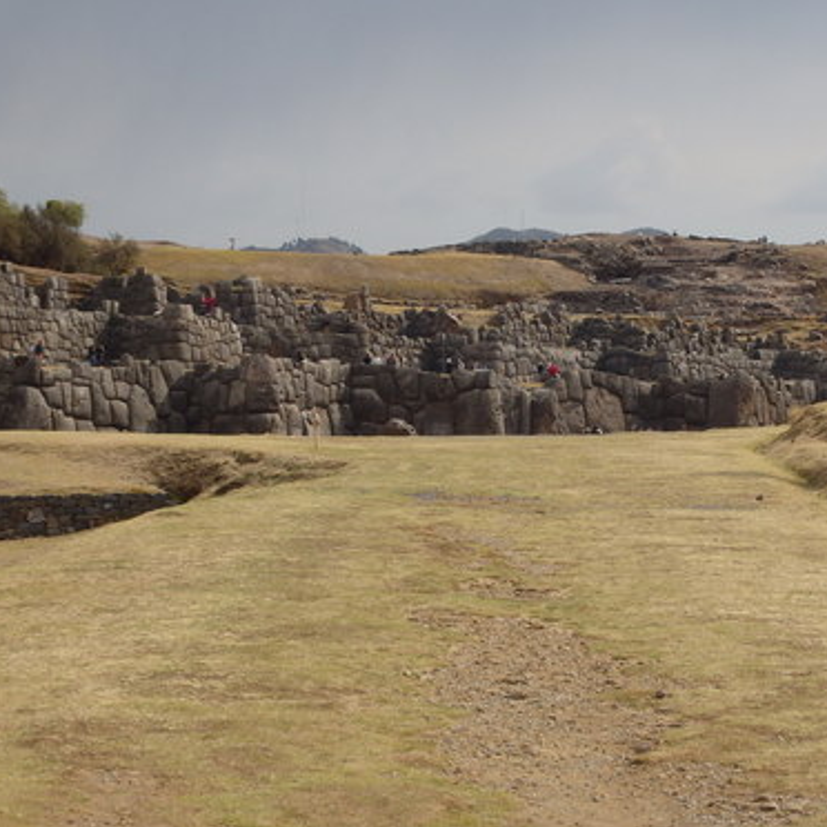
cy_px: 412
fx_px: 2892
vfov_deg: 16.3
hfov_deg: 16.2
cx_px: 529
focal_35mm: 107
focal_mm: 16.1
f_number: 4.6
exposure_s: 1/800
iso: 125
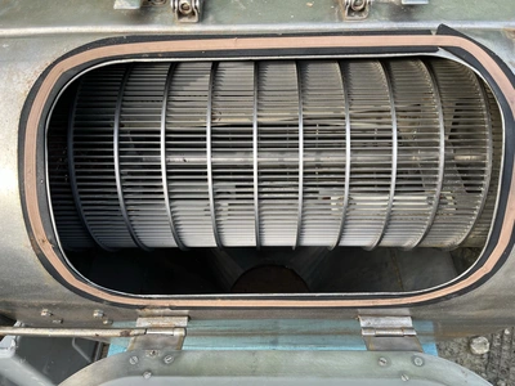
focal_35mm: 26
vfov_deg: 53.1
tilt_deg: -49.4
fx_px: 387
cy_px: 193
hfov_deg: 67.3
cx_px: 258
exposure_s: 1/361
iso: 50
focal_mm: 5.1
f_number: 1.6
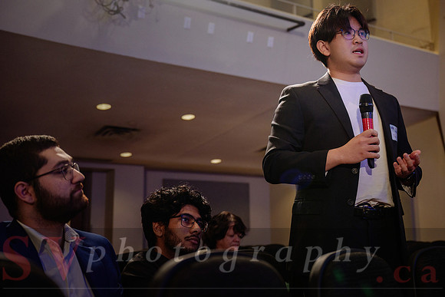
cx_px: 262
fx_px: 579
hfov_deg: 41.9
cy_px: 119
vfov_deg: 28.7
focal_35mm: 47
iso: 1600
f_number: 2.8
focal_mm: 39
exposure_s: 1/125
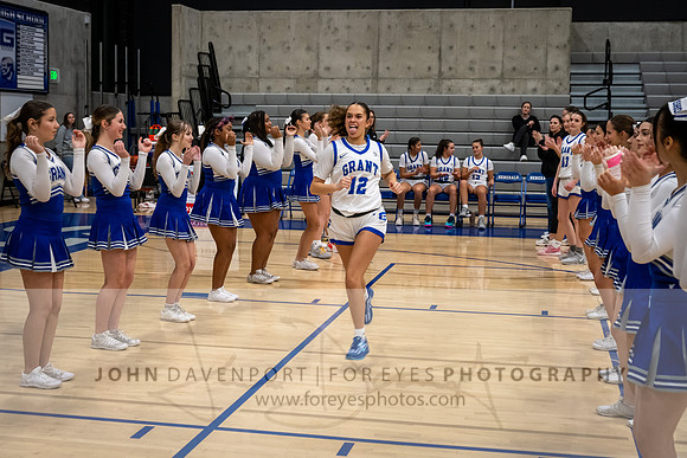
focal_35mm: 54
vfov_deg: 25.1
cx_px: 331
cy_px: 203
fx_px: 1030
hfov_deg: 36.9
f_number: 5.6
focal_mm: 46
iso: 4000
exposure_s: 1/200
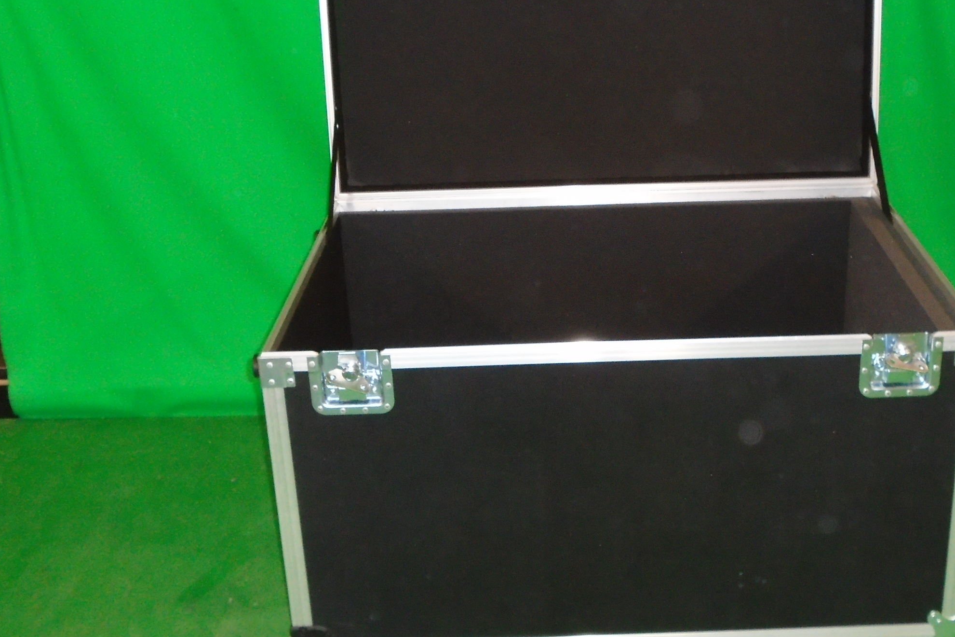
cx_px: 610
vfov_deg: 27.5
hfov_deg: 40.0
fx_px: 1300
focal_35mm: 49
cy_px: 256
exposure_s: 1/40
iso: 500
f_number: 3.8
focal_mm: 6.4
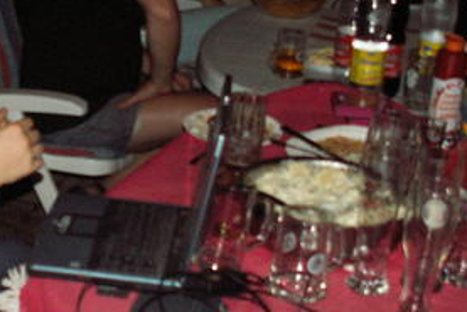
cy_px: 137
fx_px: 1090
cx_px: -10
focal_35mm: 84
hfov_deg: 23.1
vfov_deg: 16.3
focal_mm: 5.86
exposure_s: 1/40
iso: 160
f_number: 2.8
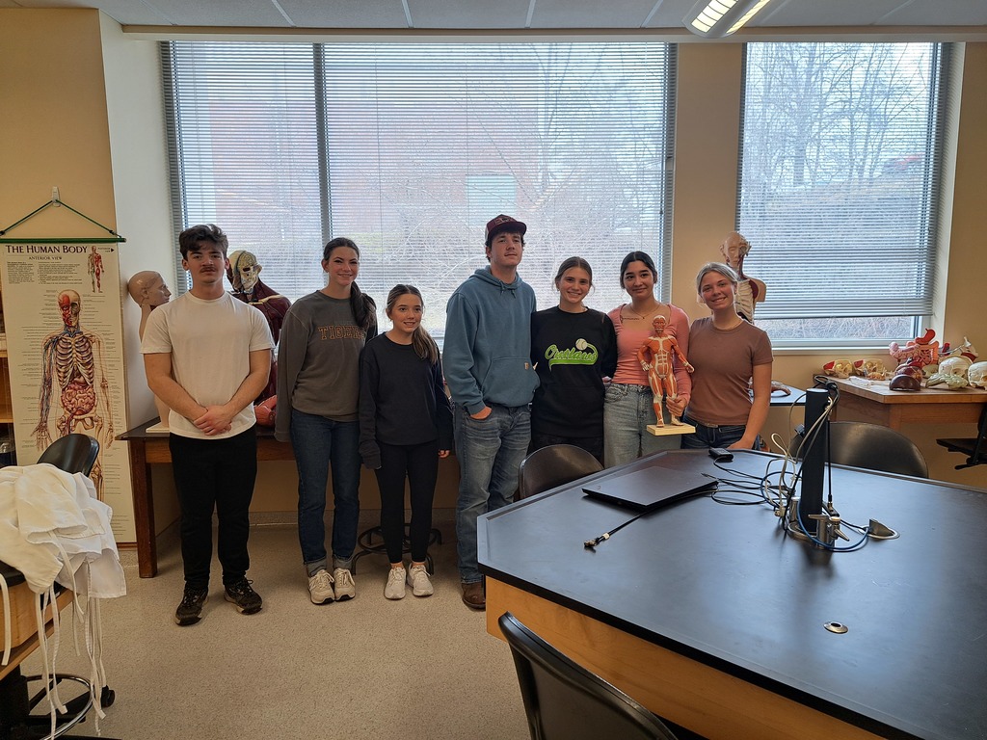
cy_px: 370
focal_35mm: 24
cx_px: 494
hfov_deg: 71.6
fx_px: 684
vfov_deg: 56.8
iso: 50
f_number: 1.8
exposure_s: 1/60
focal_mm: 5.23
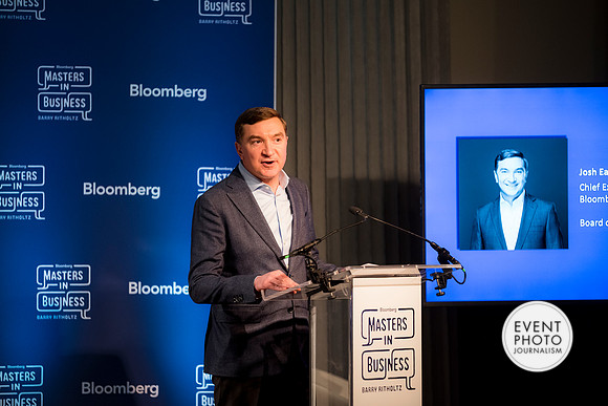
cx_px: 288
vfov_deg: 7.9
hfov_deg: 11.8
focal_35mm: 175
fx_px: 2952
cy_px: 192
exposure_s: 1/125
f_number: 2.8
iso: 2000
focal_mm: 165
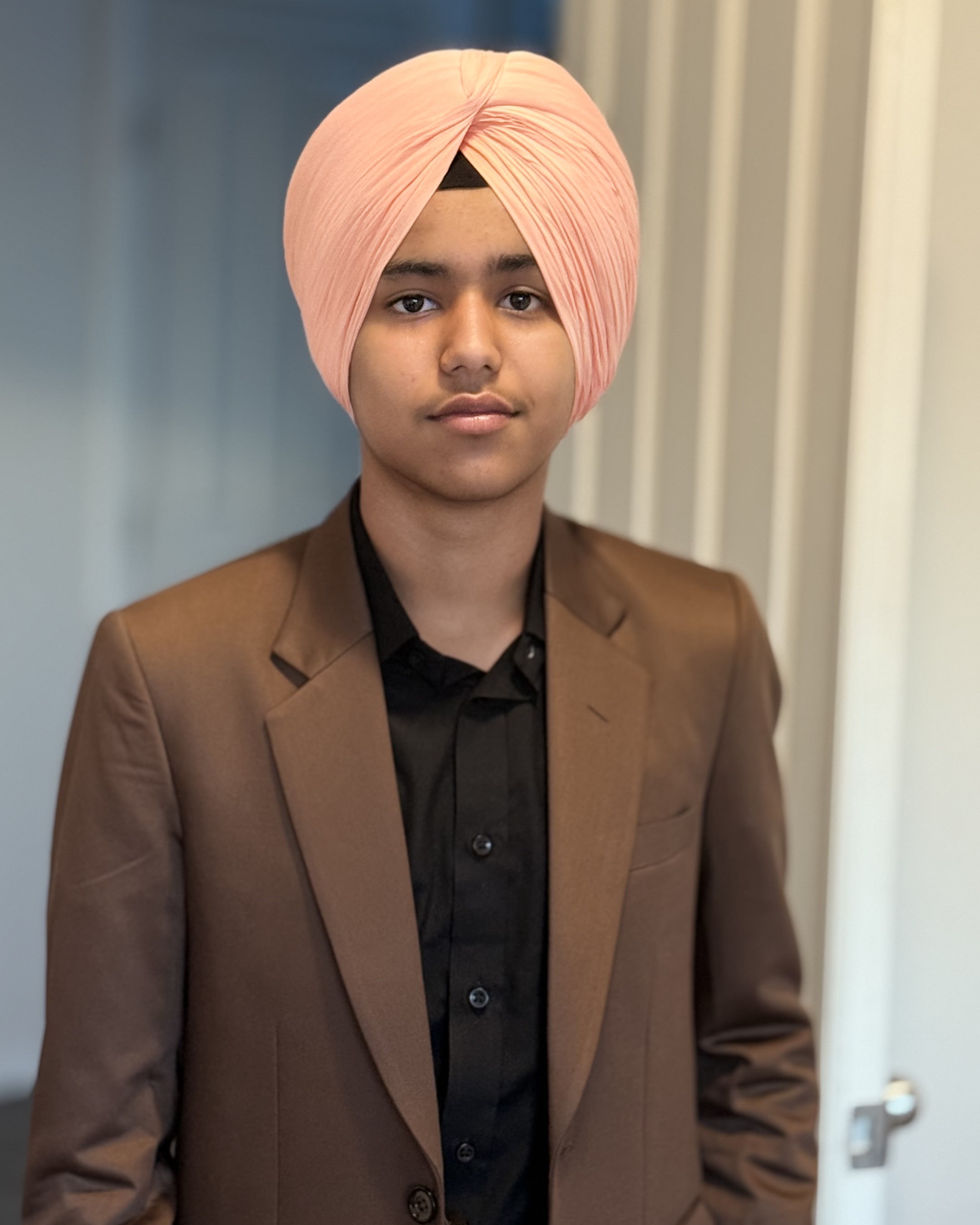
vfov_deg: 27.0
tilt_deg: -4.4
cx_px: 403
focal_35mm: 70
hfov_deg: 21.8
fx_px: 2538
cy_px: 453
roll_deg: -1.9
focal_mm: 6.76
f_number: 1.78
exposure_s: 1/51
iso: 250
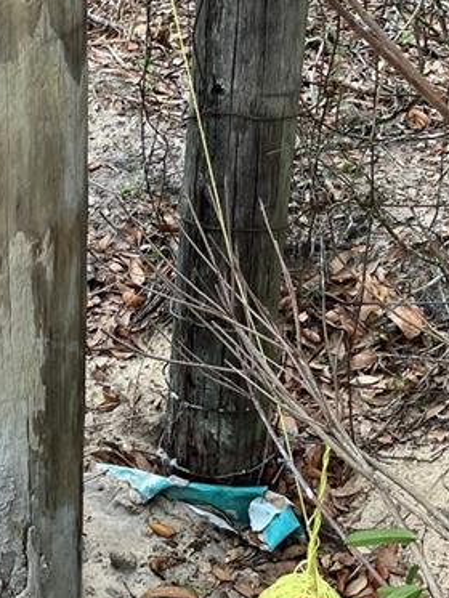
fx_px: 1556
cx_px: 226
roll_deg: -2.3
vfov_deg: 21.7
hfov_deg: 16.4
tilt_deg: -19.9
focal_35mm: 90
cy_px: 192
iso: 25
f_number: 1.8
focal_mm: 3.99
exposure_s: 1/264
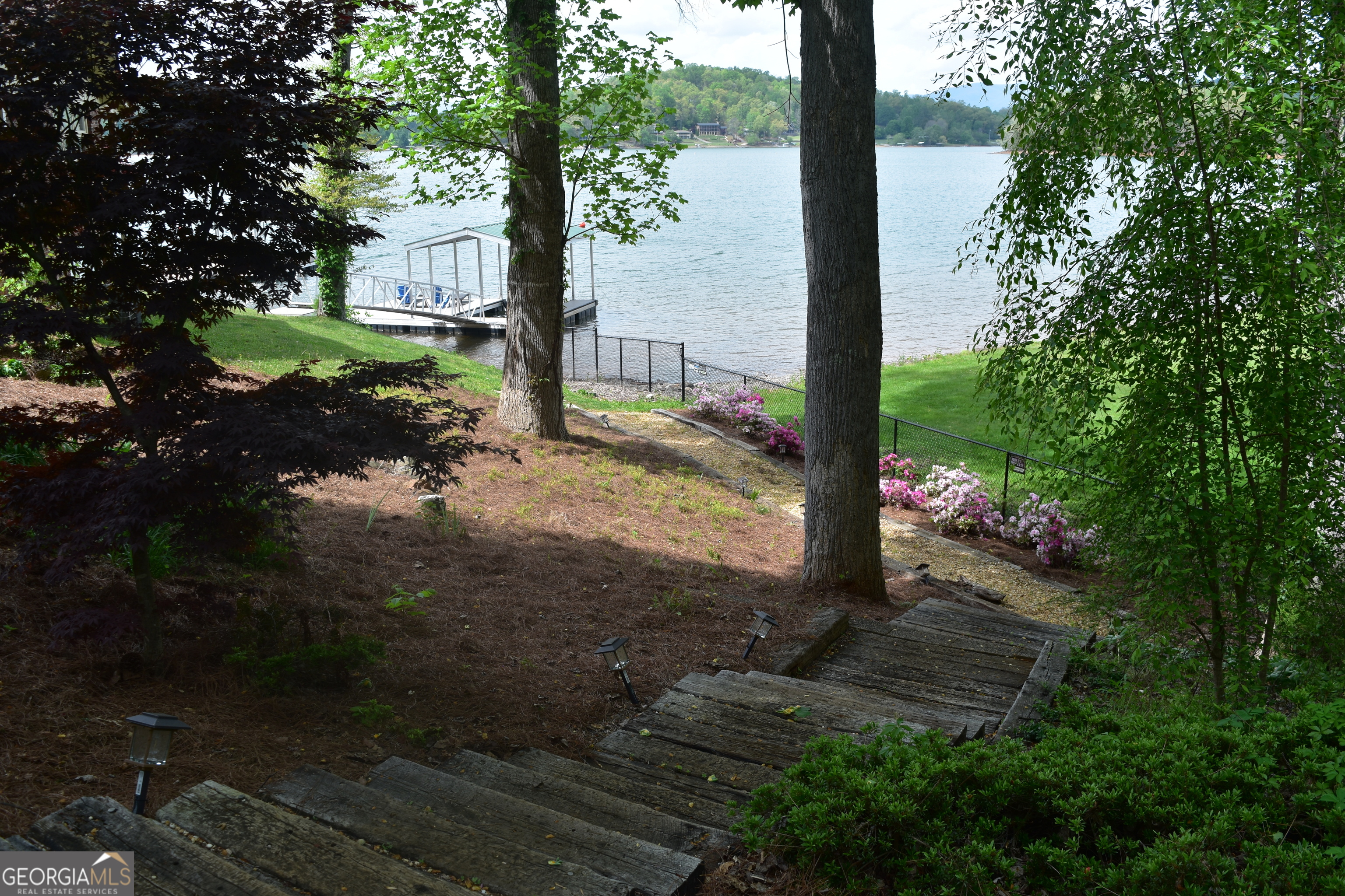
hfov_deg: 57.2
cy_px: 448
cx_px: 672
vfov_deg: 40.0
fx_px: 1233
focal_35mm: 33
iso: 100
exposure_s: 1/200
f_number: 6.3
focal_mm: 22
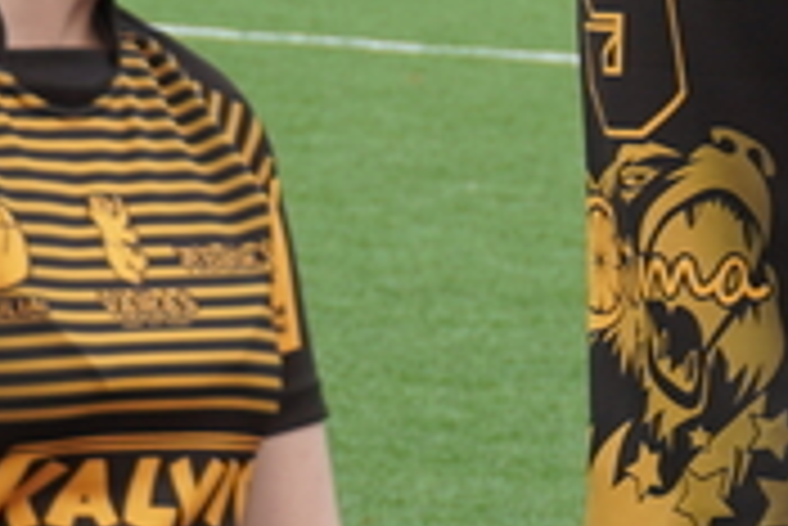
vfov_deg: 2.8
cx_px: 570
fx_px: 10822
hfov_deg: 4.2
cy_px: -229
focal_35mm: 494
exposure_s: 1/160
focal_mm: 70
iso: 160
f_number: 5.6
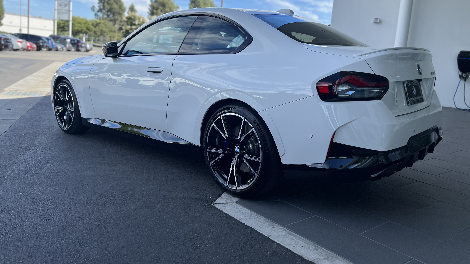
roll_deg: -3.6
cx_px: 237
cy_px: 99
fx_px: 361
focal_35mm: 29
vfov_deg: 39.9
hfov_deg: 66.1
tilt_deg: -7.7
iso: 50
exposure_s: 1/1808
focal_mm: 5.7
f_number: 1.5
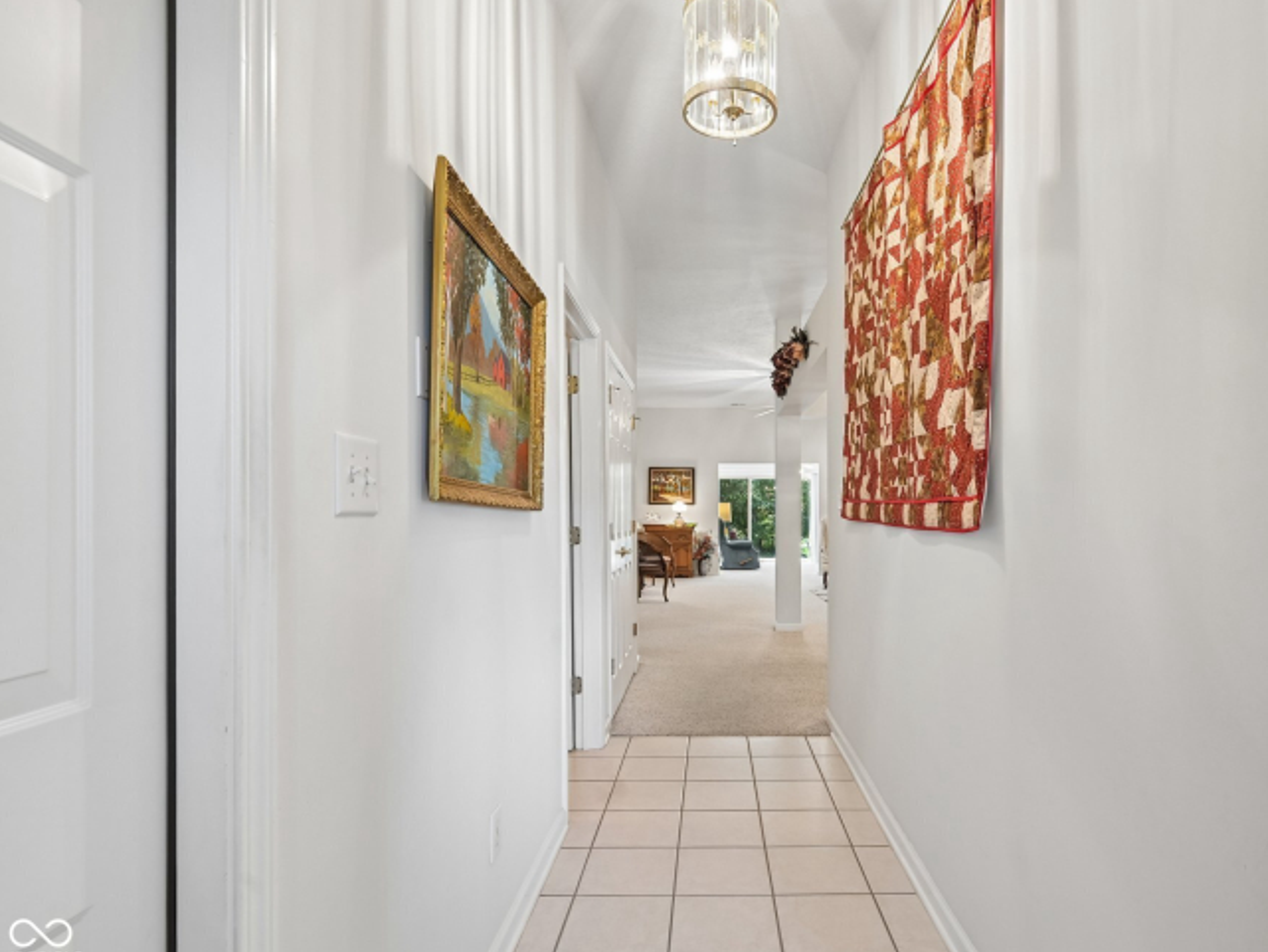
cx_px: 718
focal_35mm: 18
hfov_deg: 87.3
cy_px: 489
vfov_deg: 71.6
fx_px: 659
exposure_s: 1/15
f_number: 8
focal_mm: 16
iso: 400
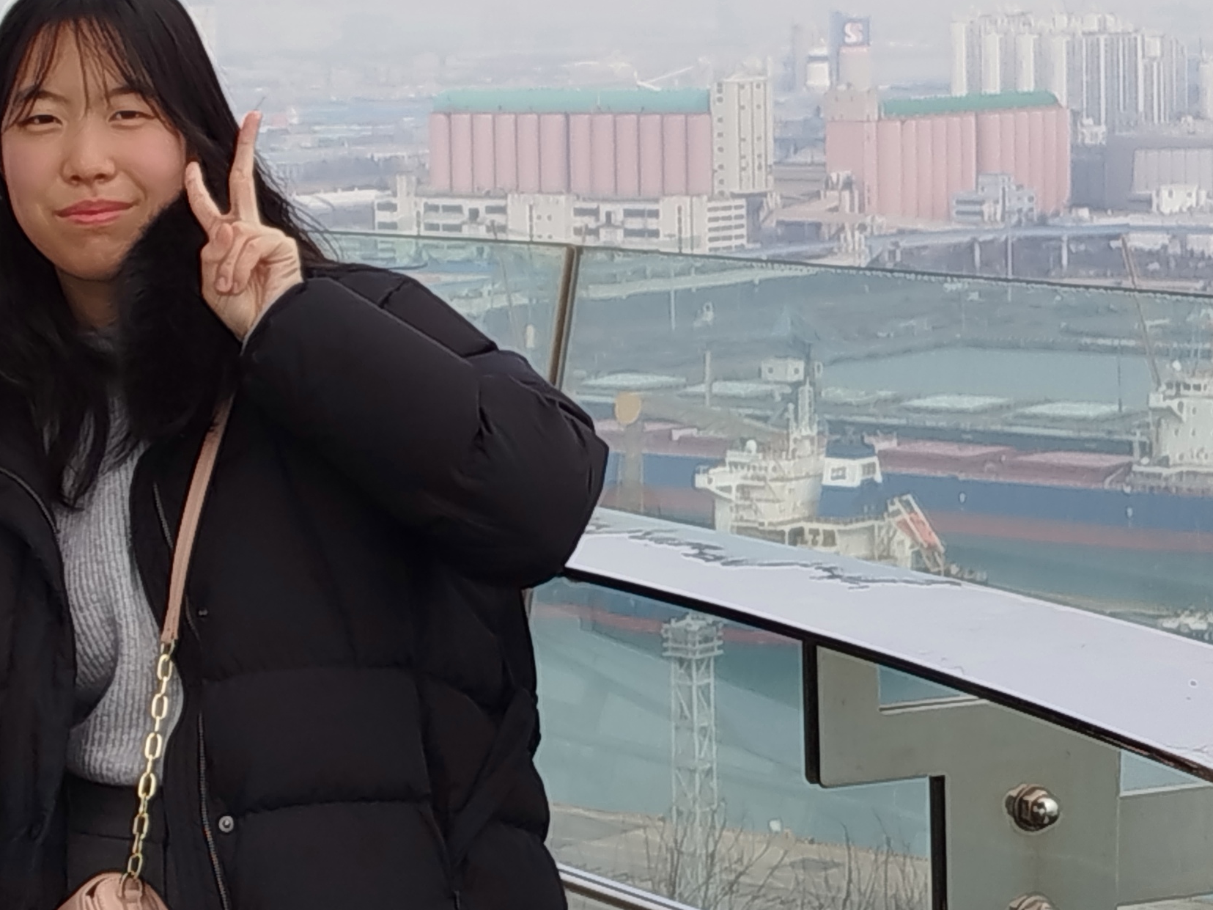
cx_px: 327
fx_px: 4065
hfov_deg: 16.9
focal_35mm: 116
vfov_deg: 12.7
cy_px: 237
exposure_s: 1/713
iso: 50
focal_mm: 5.31
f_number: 1.7
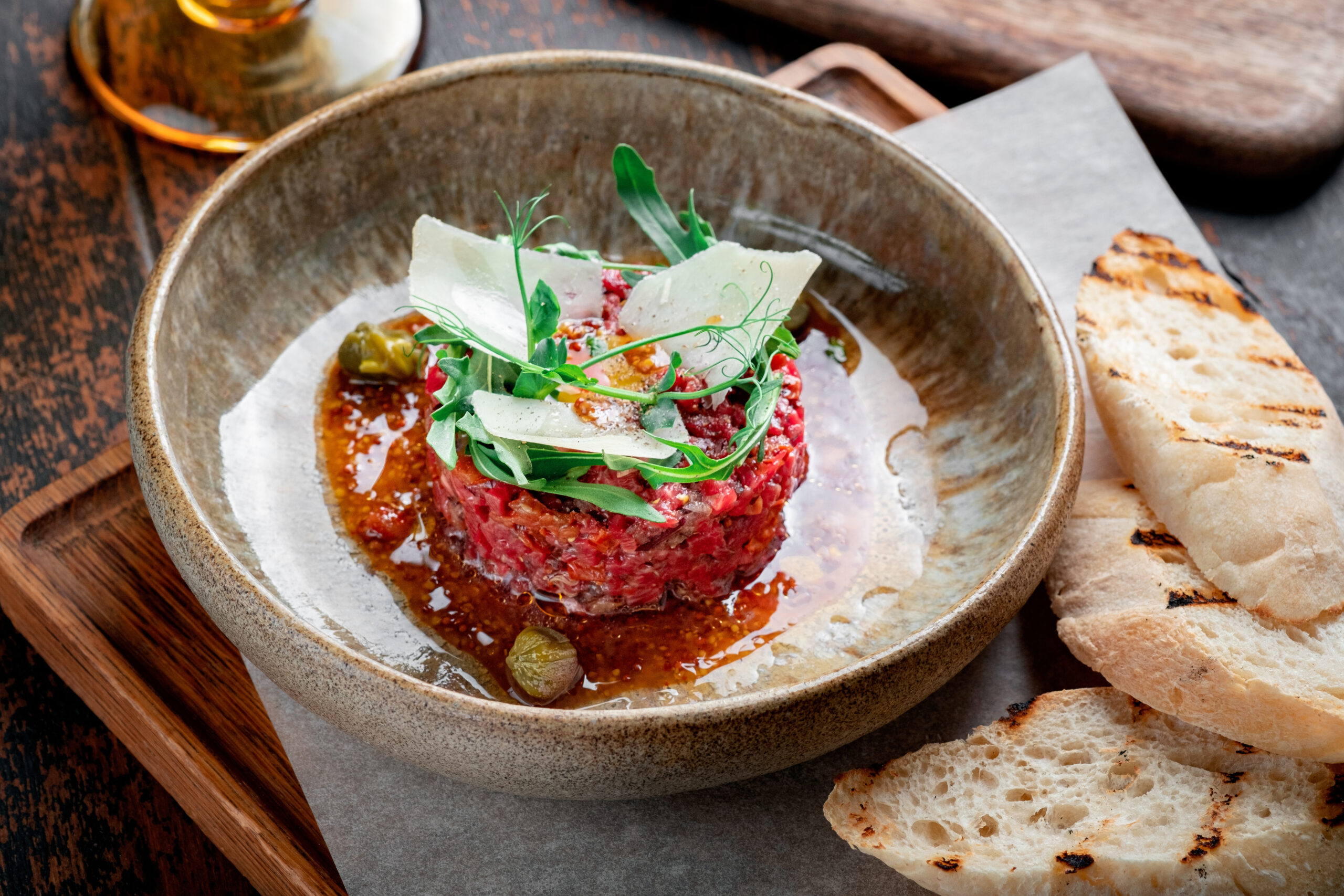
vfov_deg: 15.2
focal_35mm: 90
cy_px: 448
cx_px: 672
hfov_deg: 22.6
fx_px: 3360
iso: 320
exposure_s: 1/200
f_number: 7.1
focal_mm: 60
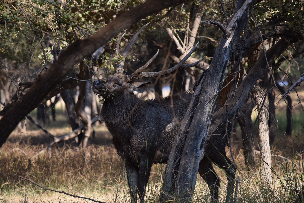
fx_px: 2533
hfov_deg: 6.9
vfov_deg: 4.6
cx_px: 152
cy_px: 102
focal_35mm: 300
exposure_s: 1/1000
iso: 800
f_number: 5.6
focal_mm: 200
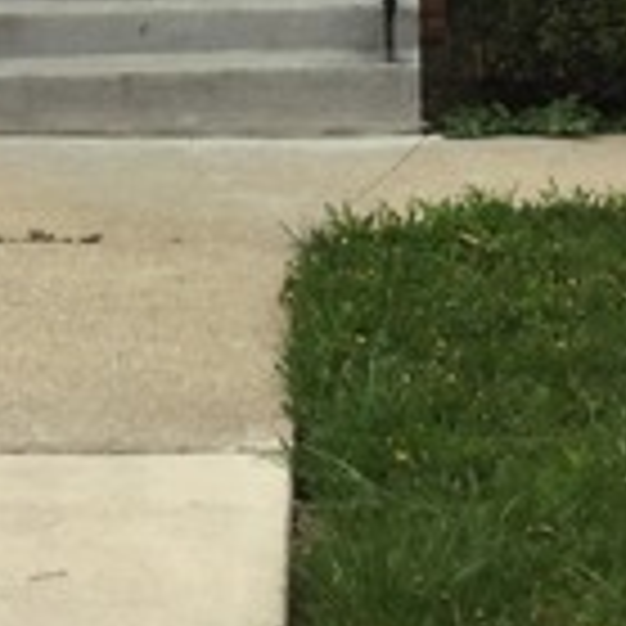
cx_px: 248
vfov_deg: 13.1
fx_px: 2578
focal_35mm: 126
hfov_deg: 13.8
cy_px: -297
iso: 25
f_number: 2.4
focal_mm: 3.3
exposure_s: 1/334
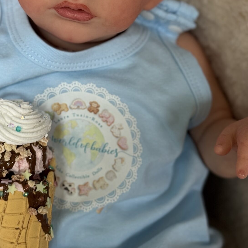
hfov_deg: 17.3
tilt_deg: -36.0
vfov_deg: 17.3
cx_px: 80
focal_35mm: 100
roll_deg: +0.2
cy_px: 56
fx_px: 811
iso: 100
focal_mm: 6.76
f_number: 1.78
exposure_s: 1/60
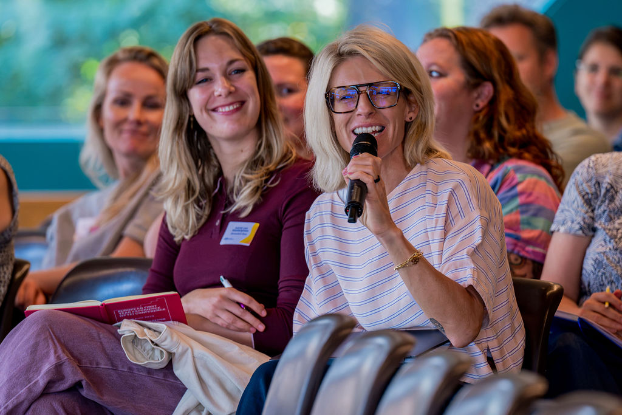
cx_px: 336
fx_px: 5615
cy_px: 241
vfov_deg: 4.2
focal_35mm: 325
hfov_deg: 6.3
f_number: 3.2
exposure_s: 1/500
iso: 2500
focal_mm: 200
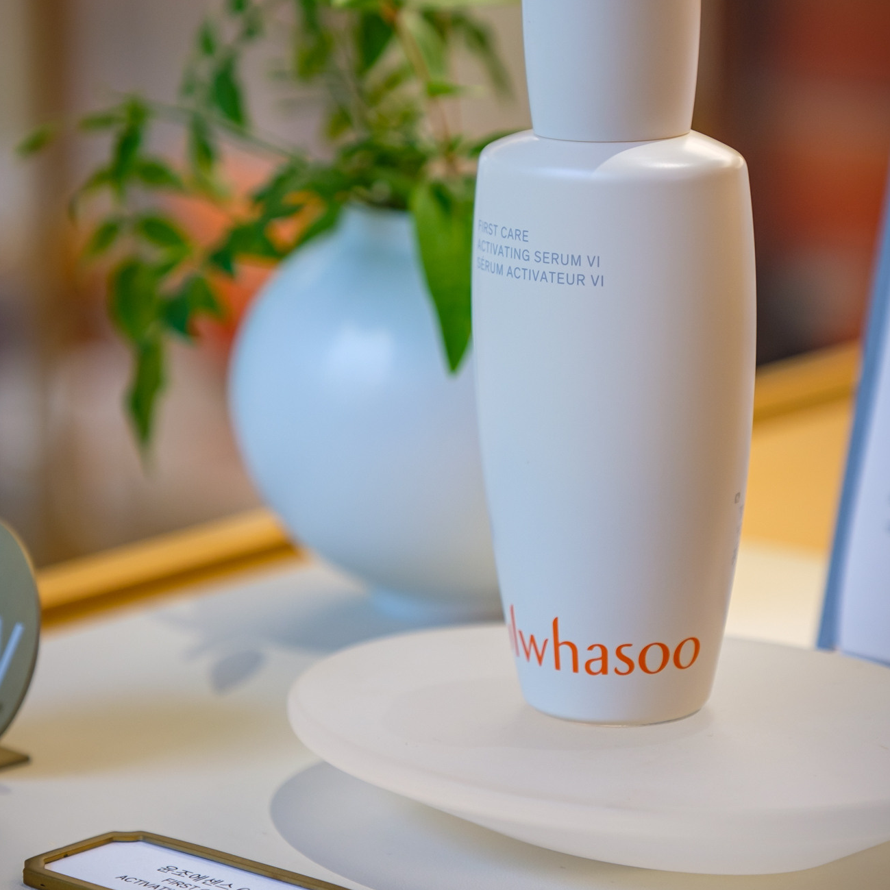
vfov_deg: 13.5
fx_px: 3752
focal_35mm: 129
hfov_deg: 13.5
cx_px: 424
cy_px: 407
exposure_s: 1/125
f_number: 2.8
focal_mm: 51.6
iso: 200
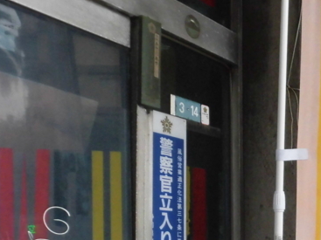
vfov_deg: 21.8
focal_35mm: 67
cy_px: 172
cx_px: 347
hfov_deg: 26.8
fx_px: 621
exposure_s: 1/60
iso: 200
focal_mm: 4.3
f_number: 3.1
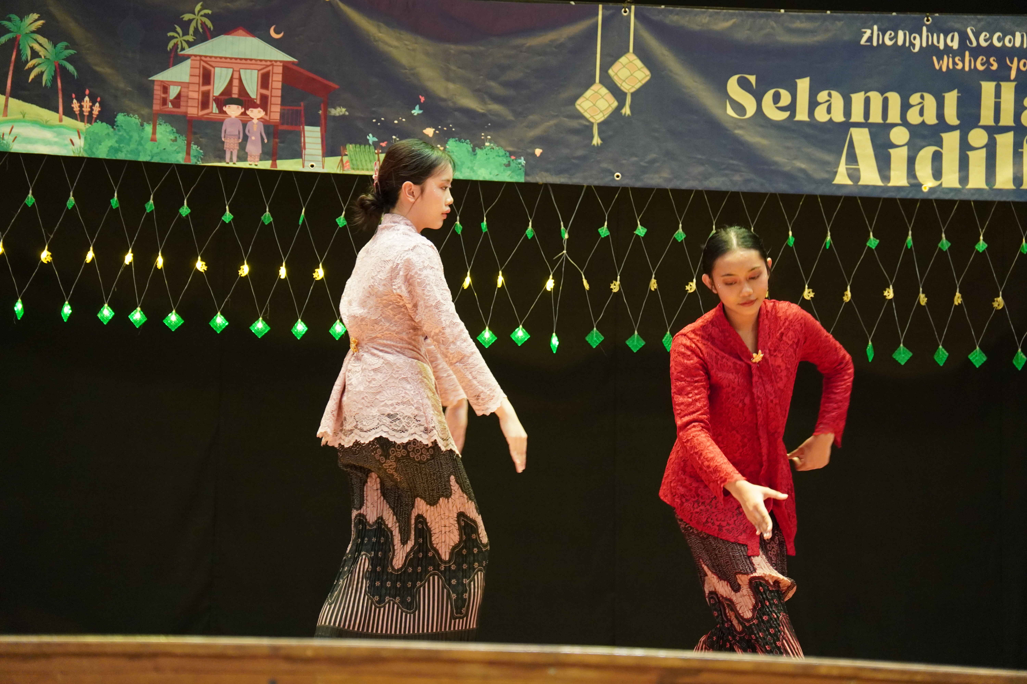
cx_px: 514
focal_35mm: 105
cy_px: 342
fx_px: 2995
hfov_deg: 19.5
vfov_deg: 13.0
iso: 2500
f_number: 2.8
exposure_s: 1/160
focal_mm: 70
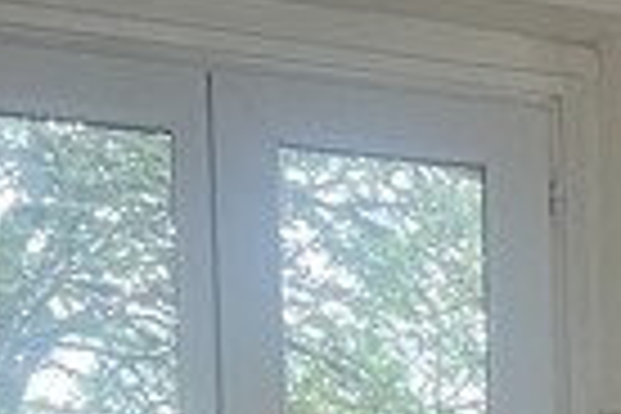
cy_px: 968
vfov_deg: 8.1
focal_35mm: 157
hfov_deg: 11.5
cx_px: 1341
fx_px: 2708
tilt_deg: -6.9
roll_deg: -1.8
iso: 125
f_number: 1.5
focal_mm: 5.7
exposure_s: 1/95
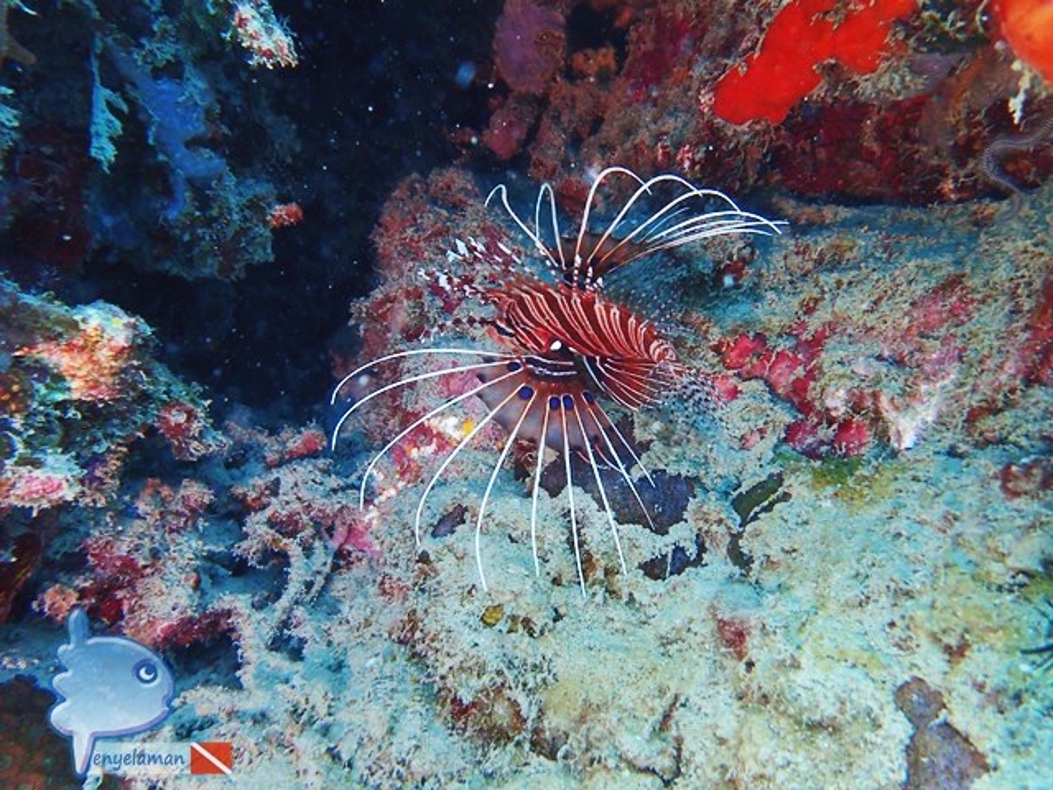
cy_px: 395
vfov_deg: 54.9
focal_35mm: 25
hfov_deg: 69.4
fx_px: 760
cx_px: 526
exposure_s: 1/60
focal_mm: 4.5
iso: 200
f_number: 2.8
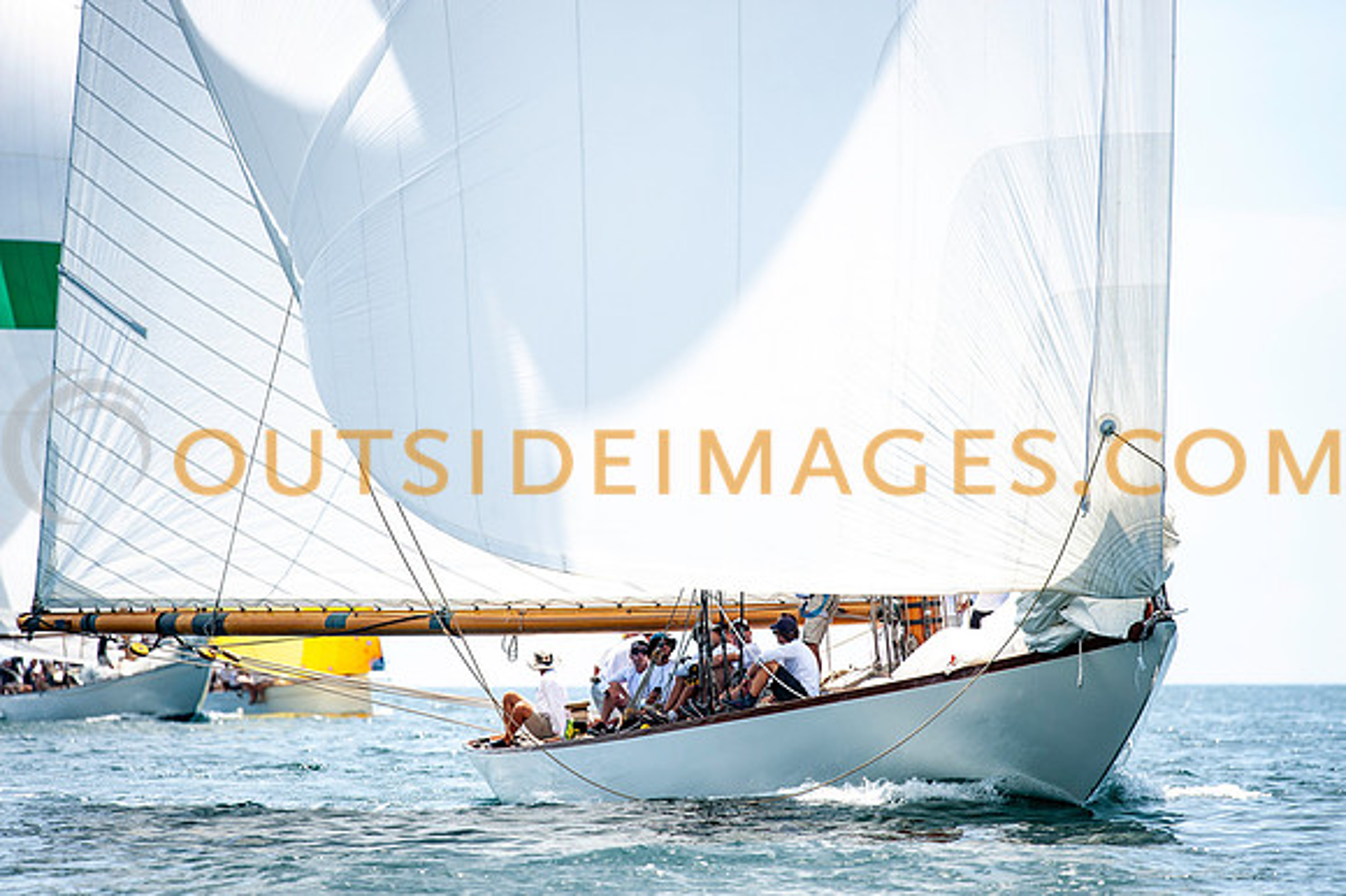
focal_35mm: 321
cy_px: 477
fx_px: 11995
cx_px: 717
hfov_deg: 6.4
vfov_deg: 4.3
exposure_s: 1/1600
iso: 250
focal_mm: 300
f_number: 5
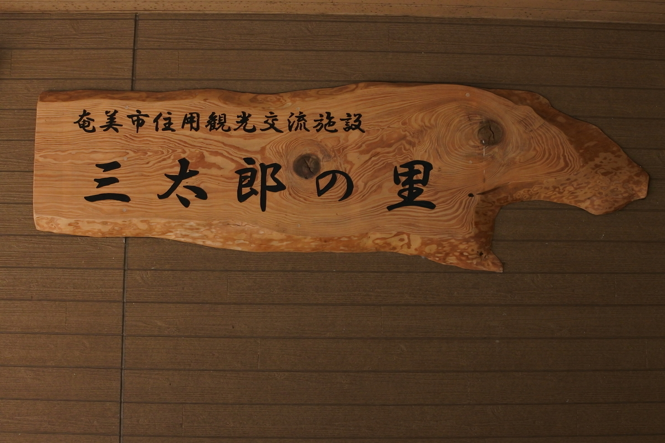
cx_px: 332
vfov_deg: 27.5
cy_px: 222
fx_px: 905
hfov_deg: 40.3
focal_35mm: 49
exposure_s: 1/800
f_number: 4
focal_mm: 18.5
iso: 800
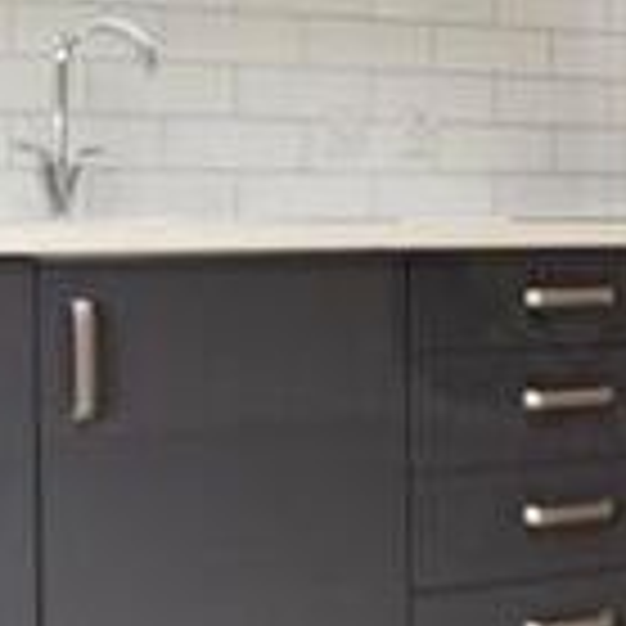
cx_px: 86
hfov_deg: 26.2
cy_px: 248
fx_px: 1309
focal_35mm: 64
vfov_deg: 26.8
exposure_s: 1/100
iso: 800
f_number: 5
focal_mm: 10
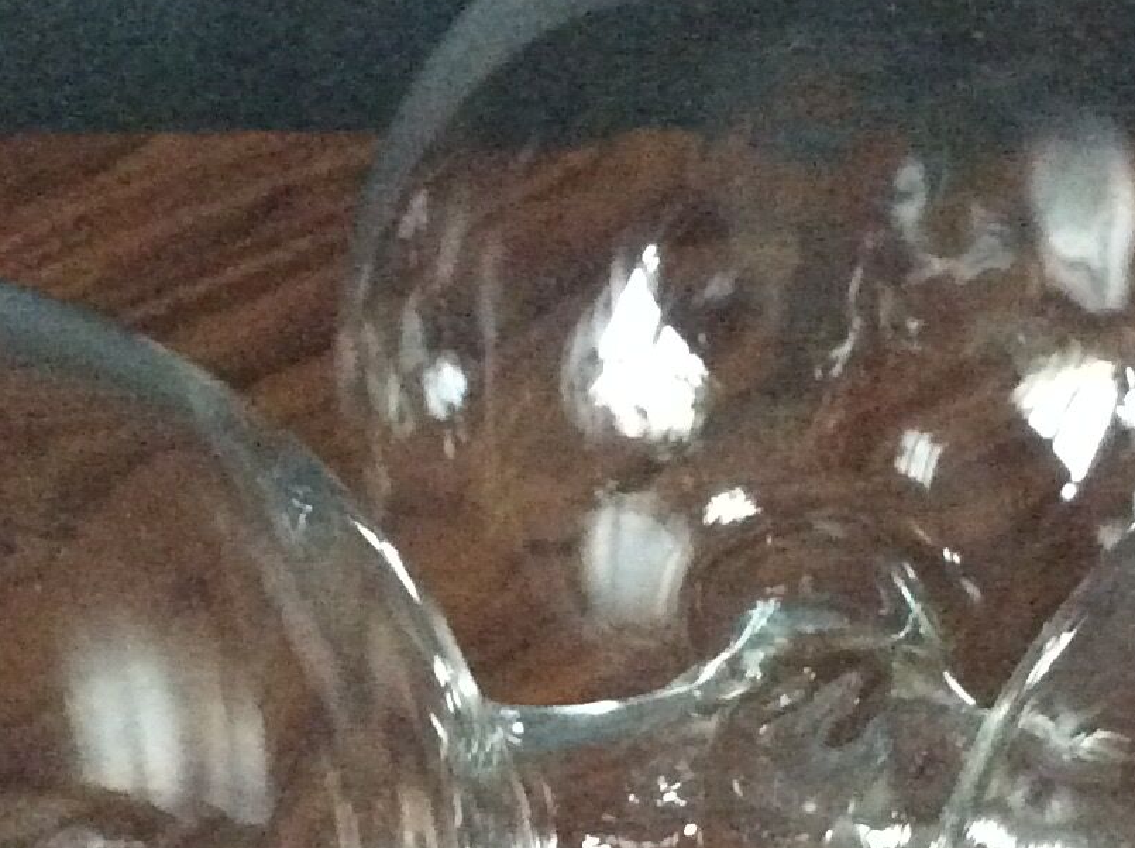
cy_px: 807
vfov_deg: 14.1
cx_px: 761
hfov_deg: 19.0
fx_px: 3372
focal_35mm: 103
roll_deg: +2.3
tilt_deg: -32.6
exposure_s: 1/17
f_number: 2.4
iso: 500
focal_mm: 3.3
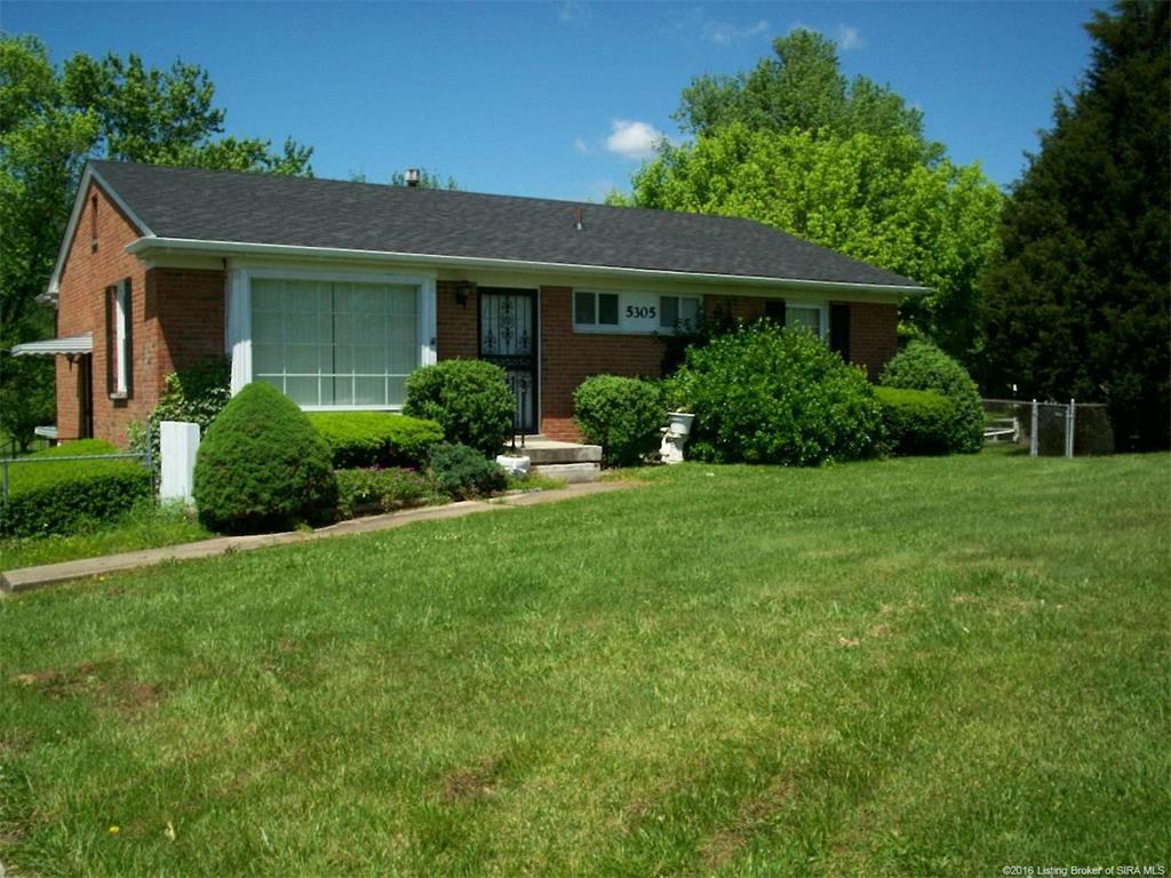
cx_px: 586
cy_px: 439
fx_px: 1218
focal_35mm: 36
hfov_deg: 51.4
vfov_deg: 39.7
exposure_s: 1/596
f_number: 4.5
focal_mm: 5.9
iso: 100
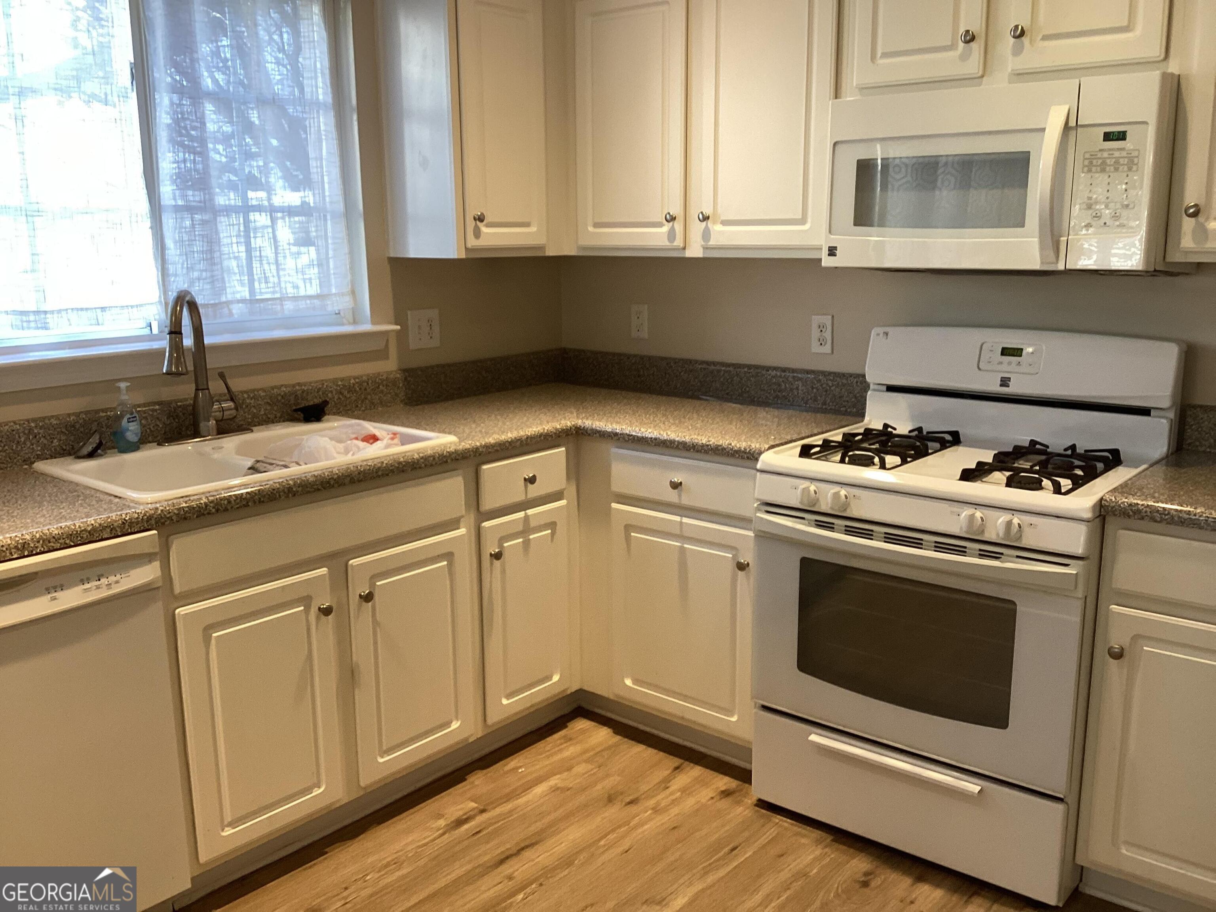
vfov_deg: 45.4
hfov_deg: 58.4
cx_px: 608
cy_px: 456
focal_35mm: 31
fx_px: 1089
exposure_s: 1/60
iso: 64
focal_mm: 3.3
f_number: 2.4
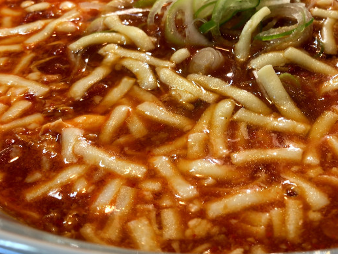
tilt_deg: -37.4
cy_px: 70
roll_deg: +0.8
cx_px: 249
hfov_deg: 36.1
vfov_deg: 27.7
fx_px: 508
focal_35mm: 52
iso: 64
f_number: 1.8
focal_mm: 3.99
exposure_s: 1/33
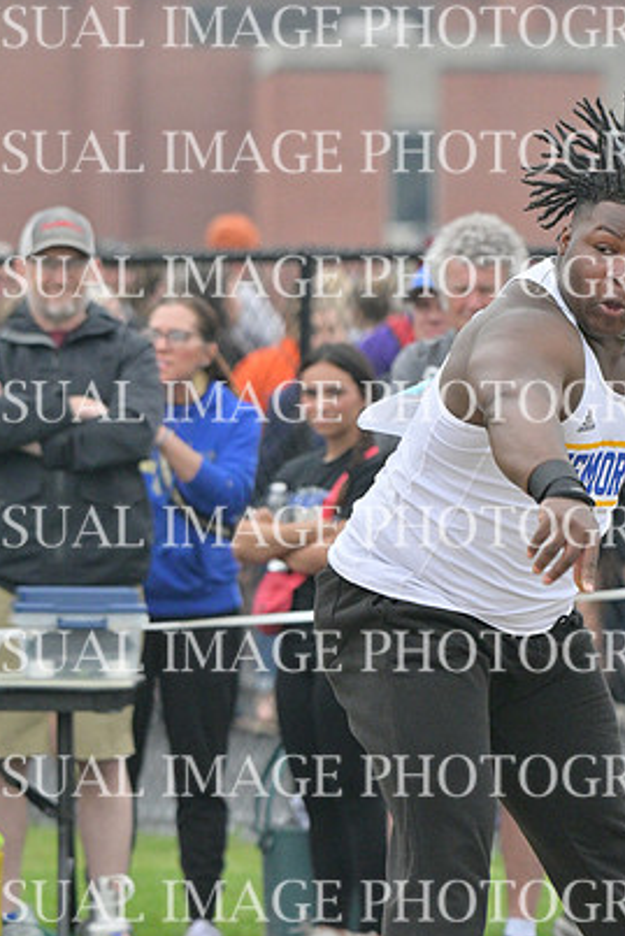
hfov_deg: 2.7
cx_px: 345
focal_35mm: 518
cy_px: 339
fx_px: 13477
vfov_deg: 4.0
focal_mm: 240
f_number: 5.6
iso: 2500
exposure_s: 1/2000
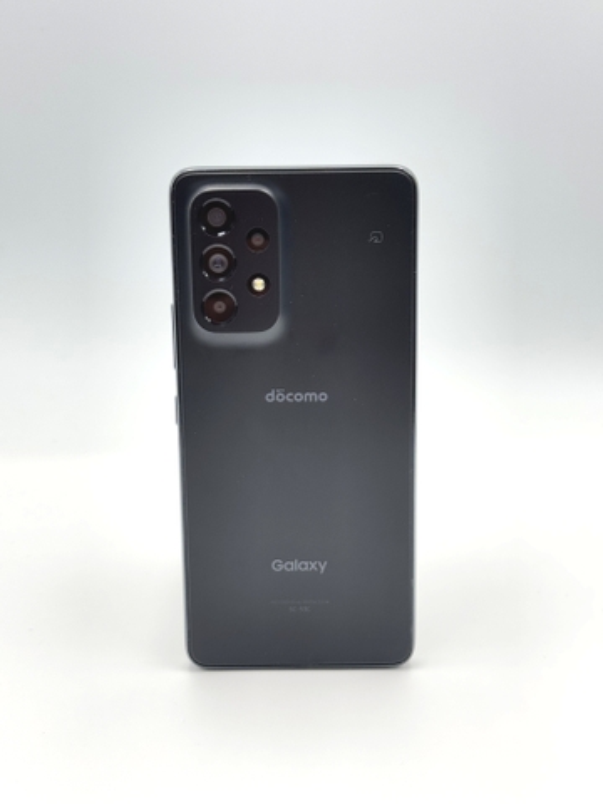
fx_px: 1115
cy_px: 402
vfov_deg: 39.7
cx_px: 302
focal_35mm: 48
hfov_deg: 30.3
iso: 64
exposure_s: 1/203
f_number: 1.78
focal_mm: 6.76
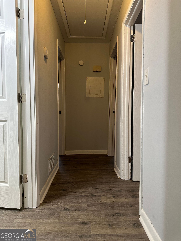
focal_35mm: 24
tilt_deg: -2.0
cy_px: 120
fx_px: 167
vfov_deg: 71.6
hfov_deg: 56.8
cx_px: 90
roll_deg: -0.7
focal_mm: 6.86
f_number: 1.78
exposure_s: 1/60
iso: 200
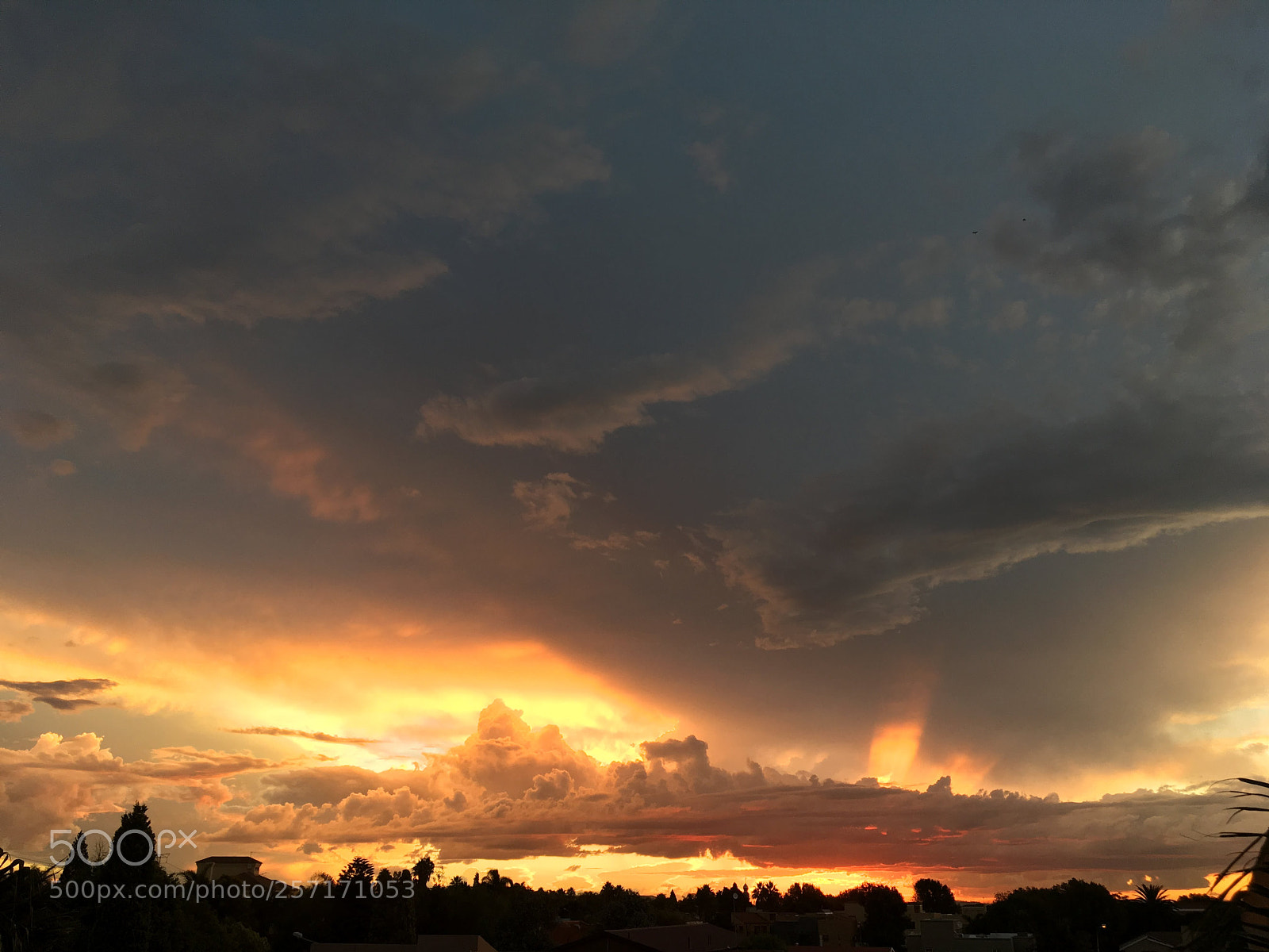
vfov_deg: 48.2
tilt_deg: +20.8
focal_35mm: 29
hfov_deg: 61.7
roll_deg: -0.4
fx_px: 1063
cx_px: 634
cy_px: 476
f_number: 2.2
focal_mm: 4.15
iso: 32
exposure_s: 1/50
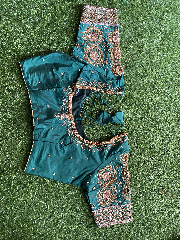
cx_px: 90
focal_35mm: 26
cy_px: 120
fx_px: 180
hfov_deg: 53.1
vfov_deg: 67.3
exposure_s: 1/25
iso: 500
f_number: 1.8
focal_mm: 4.25
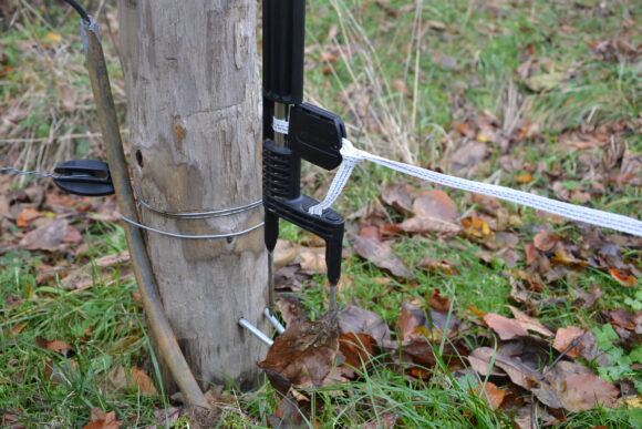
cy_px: 214
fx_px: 856
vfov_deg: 28.1
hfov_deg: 41.1
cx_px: 321
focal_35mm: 48
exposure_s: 1/125
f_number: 5.6
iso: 320
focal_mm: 32
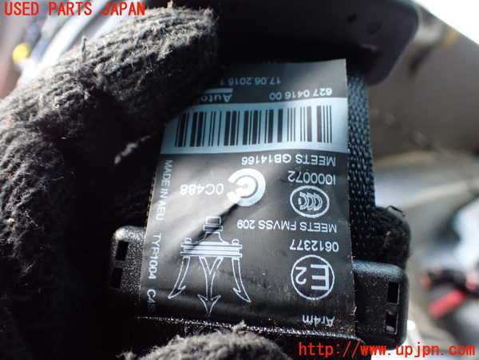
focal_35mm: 30
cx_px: 240
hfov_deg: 60.0
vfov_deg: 46.8
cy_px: 180
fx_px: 415
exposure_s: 1/40
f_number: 2.3
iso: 800
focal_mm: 5.4
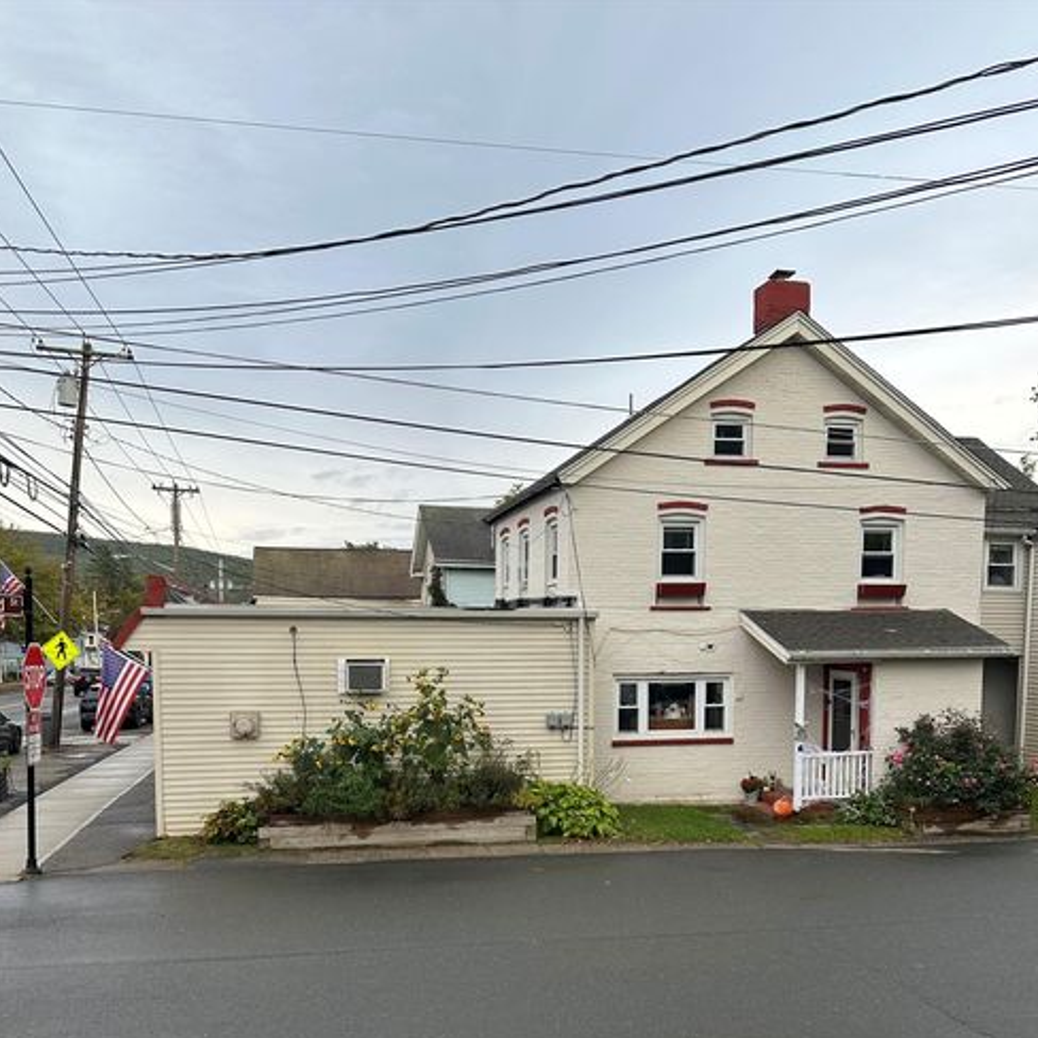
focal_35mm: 29
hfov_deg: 55.6
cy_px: 705
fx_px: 984
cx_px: 515
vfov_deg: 54.3
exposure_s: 1/237
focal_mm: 6.86
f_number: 1.78
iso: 64
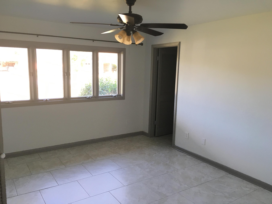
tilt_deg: -7.8
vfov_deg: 48.2
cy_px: 102
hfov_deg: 61.7
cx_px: 136
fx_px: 228
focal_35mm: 29
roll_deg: -1.0
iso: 40
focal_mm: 4.15
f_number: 2.2
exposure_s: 1/30
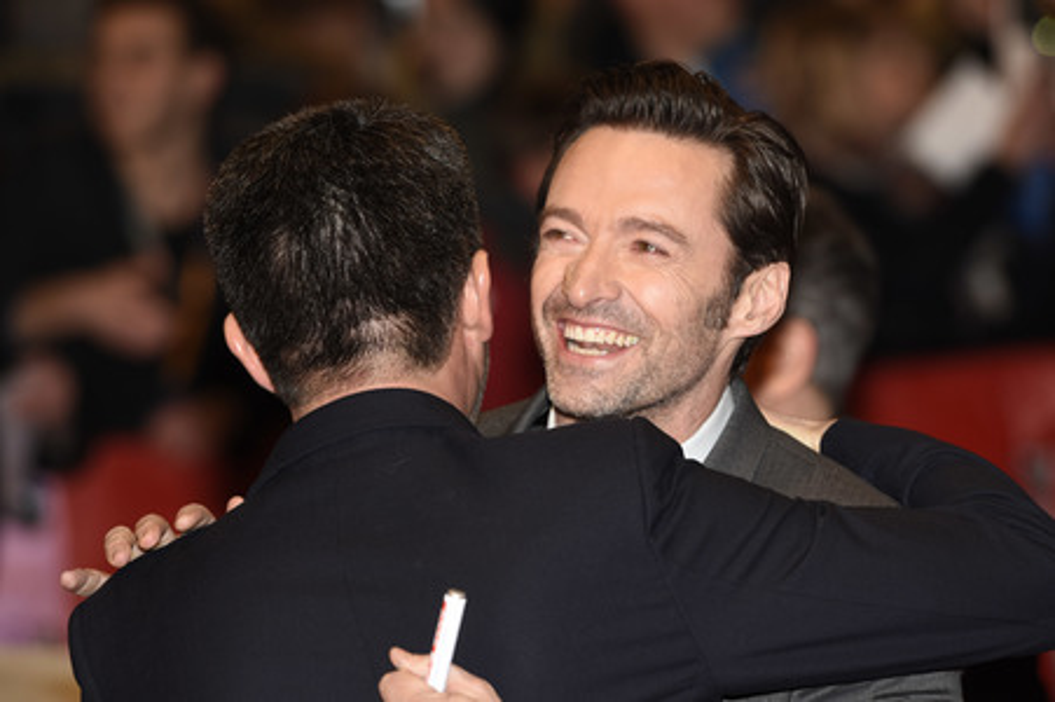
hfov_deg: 6.9
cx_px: 528
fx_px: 8785
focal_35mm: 300
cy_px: 351
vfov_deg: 4.6
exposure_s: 1/400
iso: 400
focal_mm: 200
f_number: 4
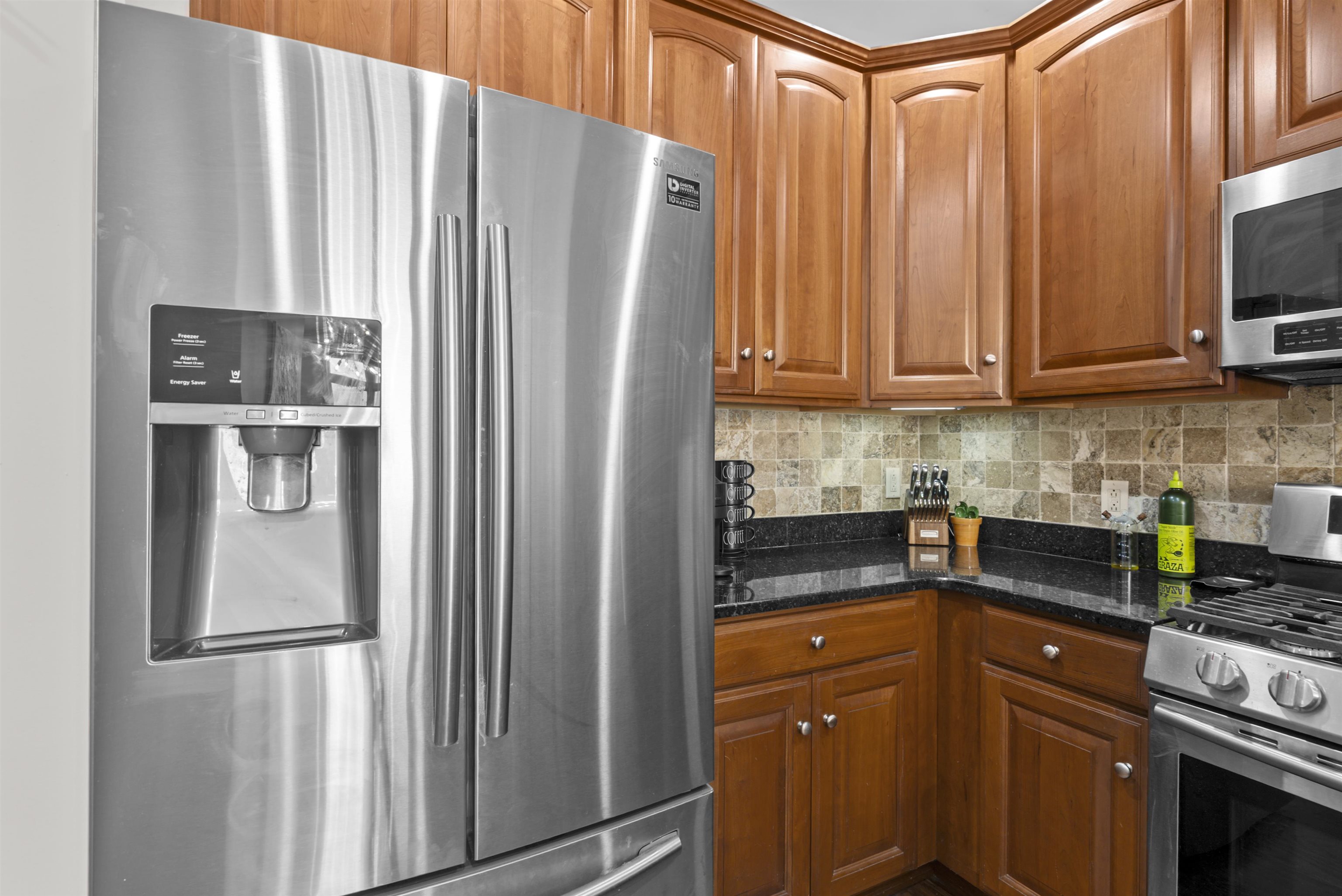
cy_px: 448
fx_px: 597
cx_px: 671
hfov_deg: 96.7
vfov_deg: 73.8
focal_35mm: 16
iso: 100
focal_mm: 16
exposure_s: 1
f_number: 8
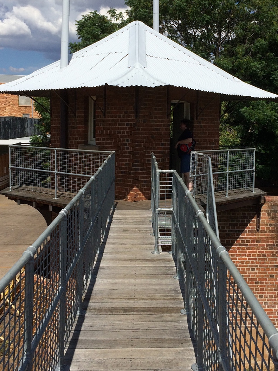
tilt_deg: -4.2
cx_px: 169
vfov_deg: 42.9
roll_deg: -1.2
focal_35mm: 44
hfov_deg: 32.8
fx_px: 471
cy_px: 161
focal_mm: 4.15
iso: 32
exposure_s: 1/5128
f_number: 2.2
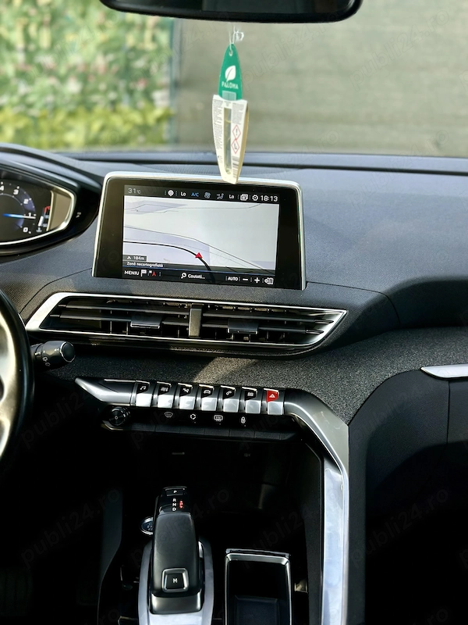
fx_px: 865
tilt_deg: -17.4
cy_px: 312
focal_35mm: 48
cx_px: 234
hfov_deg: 30.3
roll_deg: -2.3
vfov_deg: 39.7
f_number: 1.78
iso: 80
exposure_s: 1/347
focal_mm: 6.86
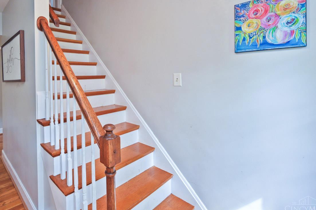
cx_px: 114
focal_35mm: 19
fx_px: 167
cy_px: 76
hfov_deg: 84.8
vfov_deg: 63.5
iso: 200
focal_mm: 14
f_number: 4
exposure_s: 1/60
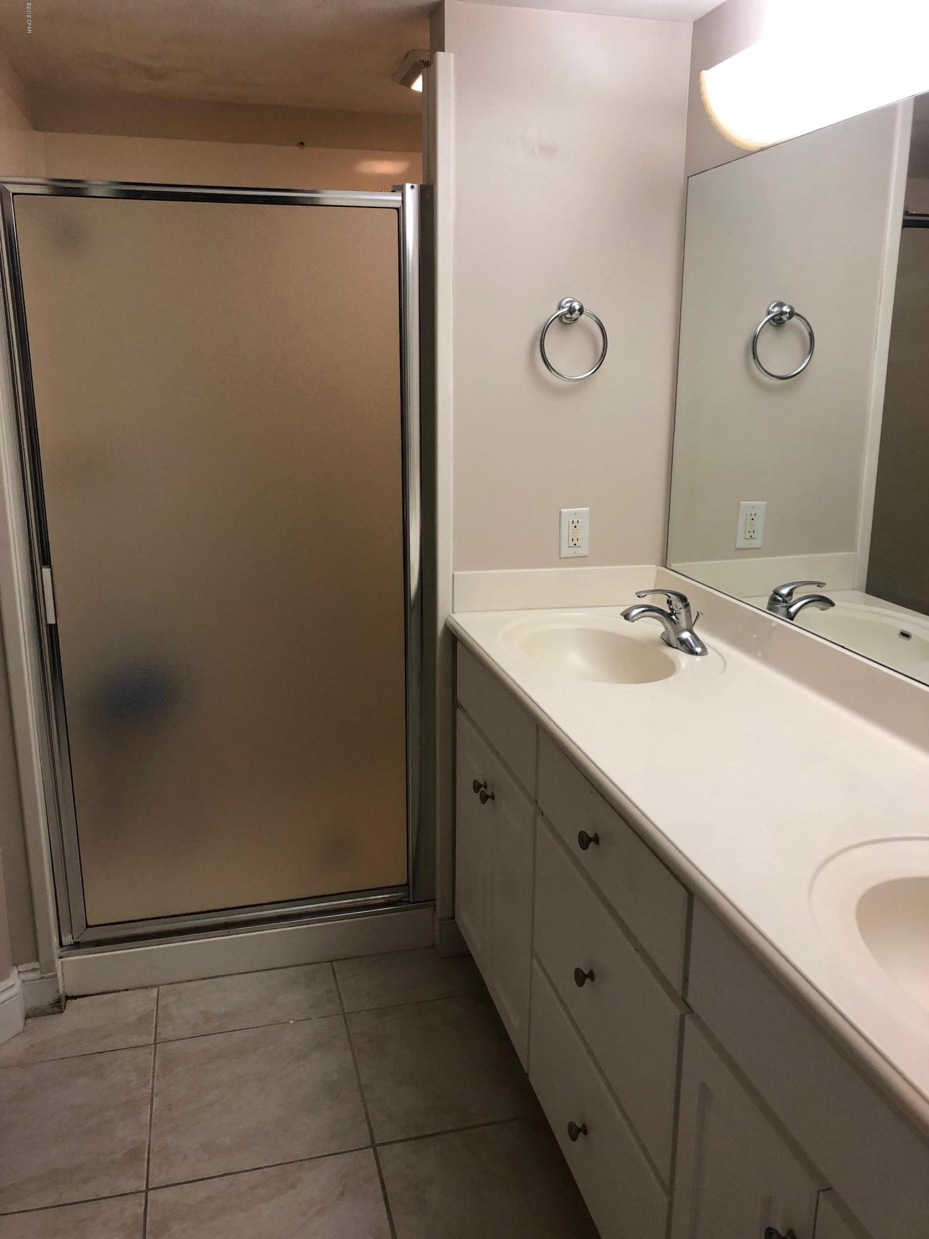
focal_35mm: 28
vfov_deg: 63.4
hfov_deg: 49.7
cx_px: 464
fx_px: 1002
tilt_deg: -14.8
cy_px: 620
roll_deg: -0.6
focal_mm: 3.99
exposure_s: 1/24
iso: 40
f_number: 1.8
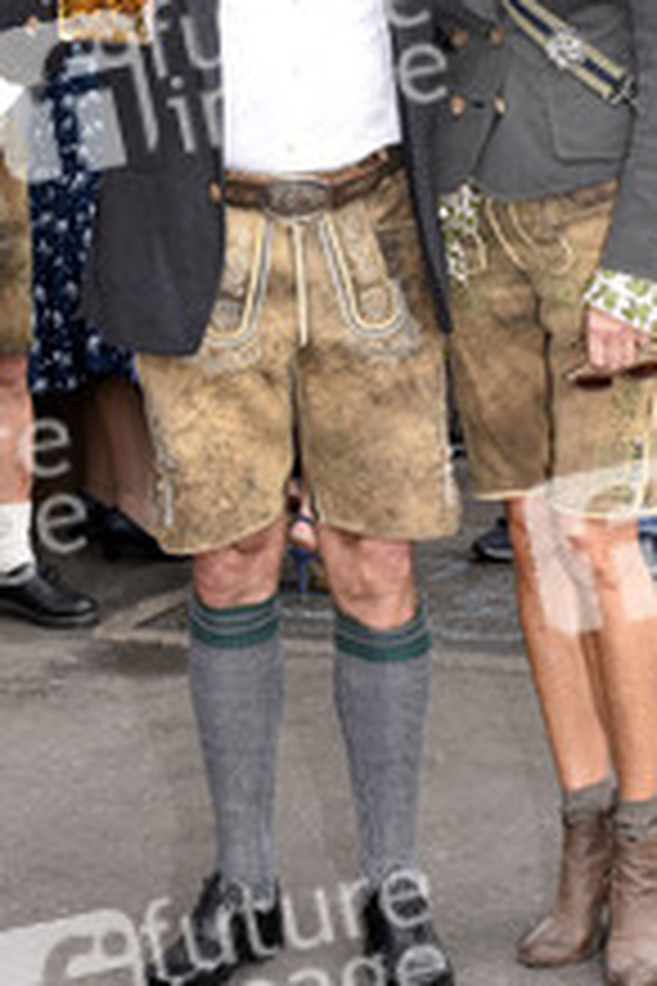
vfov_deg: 17.7
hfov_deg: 11.9
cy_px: 302
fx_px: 3148
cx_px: 346
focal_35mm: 115
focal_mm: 42
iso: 500
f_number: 9
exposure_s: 1/160
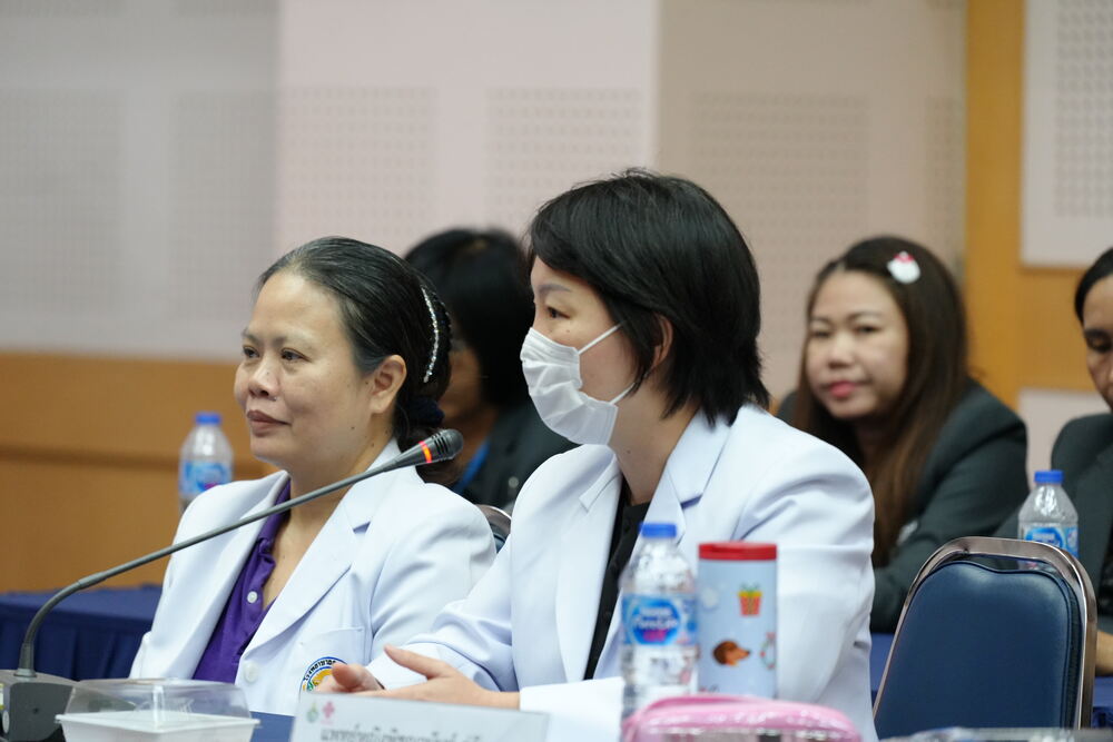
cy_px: 371
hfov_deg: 10.3
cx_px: 556
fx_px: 6184
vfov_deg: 6.9
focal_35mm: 200
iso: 5000
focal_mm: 200
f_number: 4.5
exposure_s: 1/200
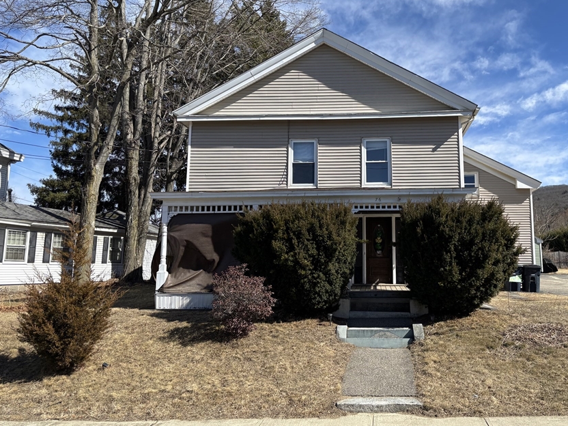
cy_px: 173
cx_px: 346
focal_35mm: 32
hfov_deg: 56.3
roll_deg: +0.2
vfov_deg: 44.0
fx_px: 525
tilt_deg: +8.6
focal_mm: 5.96
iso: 50
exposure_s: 1/2857
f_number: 1.6
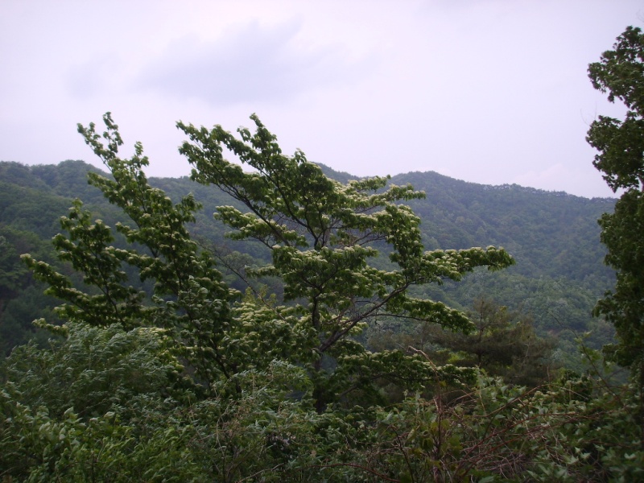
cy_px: 242
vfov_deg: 36.8
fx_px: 726
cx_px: 322
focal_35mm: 39
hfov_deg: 47.9
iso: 50
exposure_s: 1/250
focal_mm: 6.6
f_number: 3.5
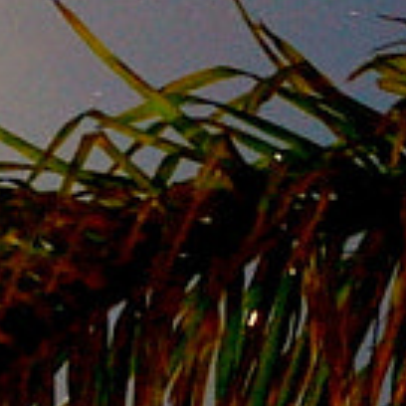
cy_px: 239
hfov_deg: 4.8
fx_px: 4790
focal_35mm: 361
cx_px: 902
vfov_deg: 4.9
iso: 100
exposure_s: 20
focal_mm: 24
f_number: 5.6
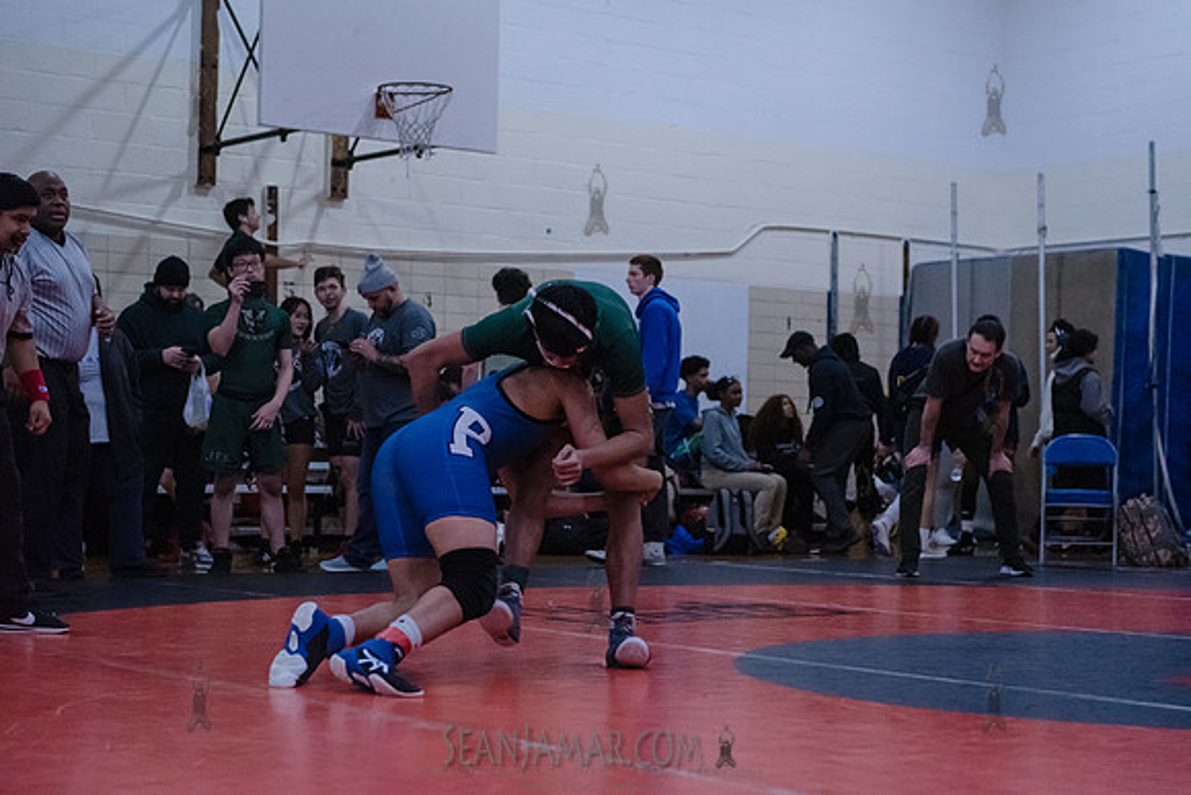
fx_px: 2184
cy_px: 398
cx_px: 596
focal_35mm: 66
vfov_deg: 20.6
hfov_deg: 30.5
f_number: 3.2
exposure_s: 1/400
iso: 8000
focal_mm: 66
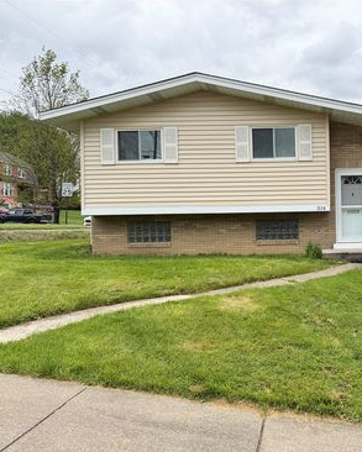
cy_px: 230
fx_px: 428
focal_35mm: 32
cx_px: 305
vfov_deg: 55.6
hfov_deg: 43.0
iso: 80
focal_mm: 6.76
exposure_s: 1/1689
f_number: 1.78
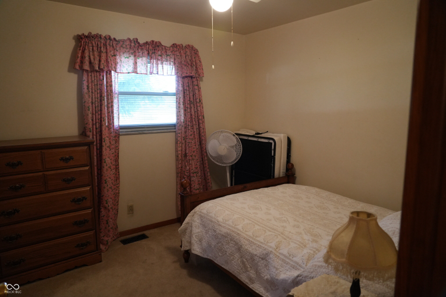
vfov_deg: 53.1
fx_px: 297
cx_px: 223
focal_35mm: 24
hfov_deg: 73.7
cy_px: 148
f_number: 4
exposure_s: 1/160
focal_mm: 24
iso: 3200
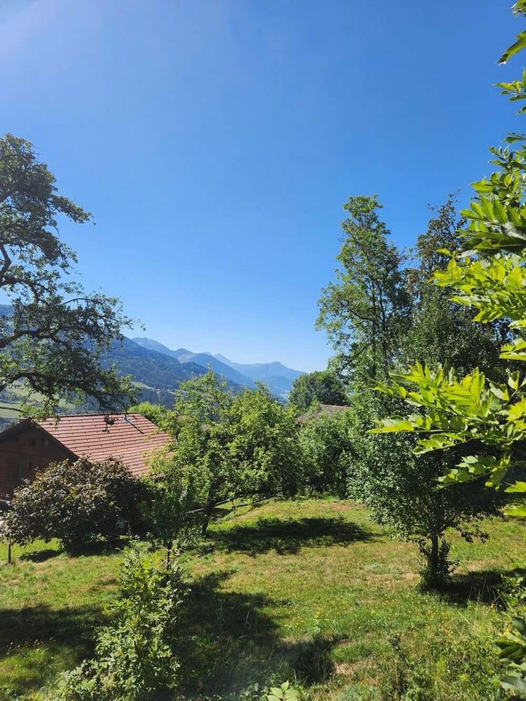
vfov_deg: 73.9
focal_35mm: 23
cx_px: 263
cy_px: 350
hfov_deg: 58.9
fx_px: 466
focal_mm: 5.4
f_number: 1.8
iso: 20
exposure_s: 1/1521
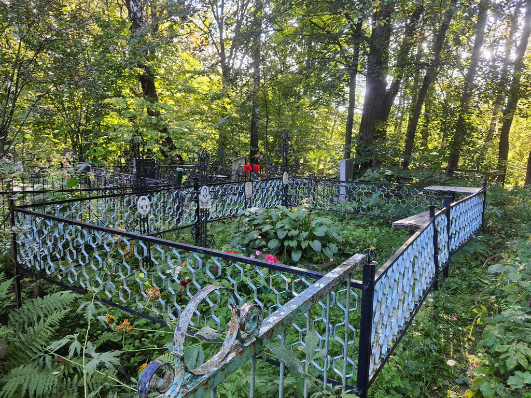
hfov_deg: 67.3
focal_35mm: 26
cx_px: 266
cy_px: 199
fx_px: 399
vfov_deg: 53.1
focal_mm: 4.32
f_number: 1.7
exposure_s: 1/120
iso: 50
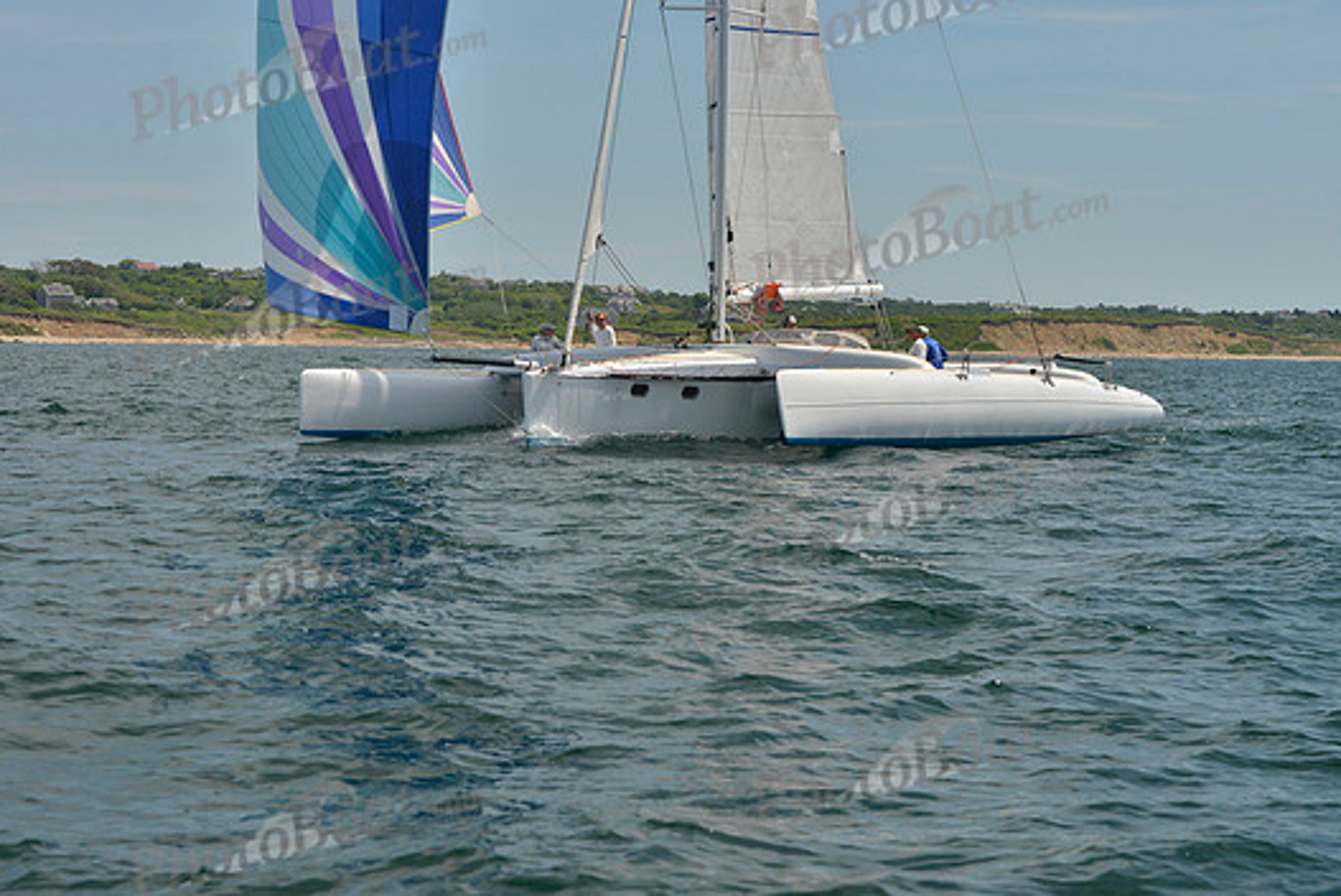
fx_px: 2870
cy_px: 406
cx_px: 621
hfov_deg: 26.3
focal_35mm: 77
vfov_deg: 17.7
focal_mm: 70
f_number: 8
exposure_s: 1/800
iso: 400
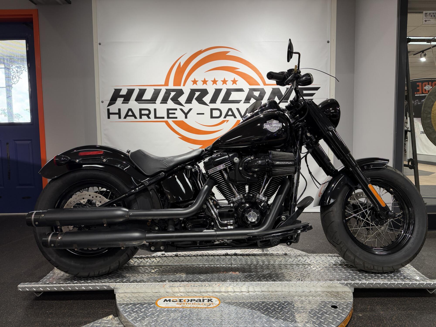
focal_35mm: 24
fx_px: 302
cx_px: 218
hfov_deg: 71.6
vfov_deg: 56.8
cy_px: 164
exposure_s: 1/60
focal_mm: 6.76
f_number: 1.78
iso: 125
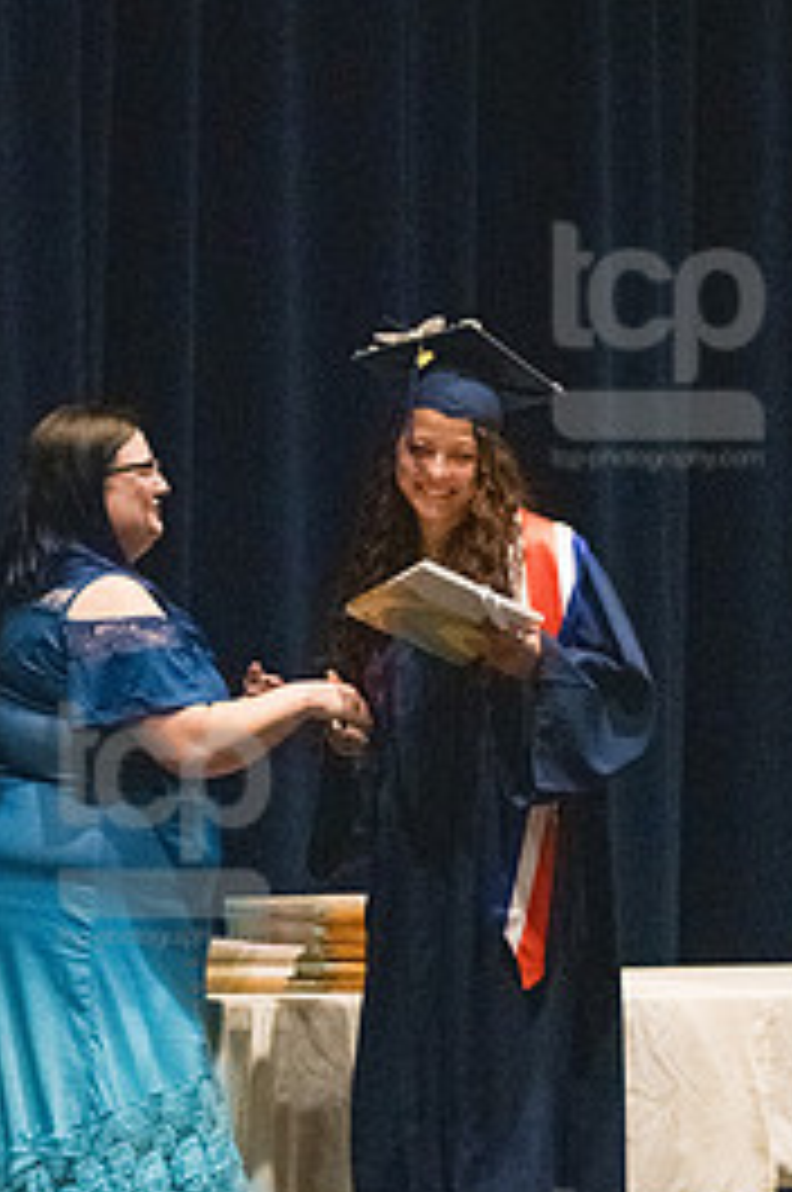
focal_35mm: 280
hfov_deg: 4.9
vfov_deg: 7.4
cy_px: 823
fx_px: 9264
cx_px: 164
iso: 10000
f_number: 3.2
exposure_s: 1/400
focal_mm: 110
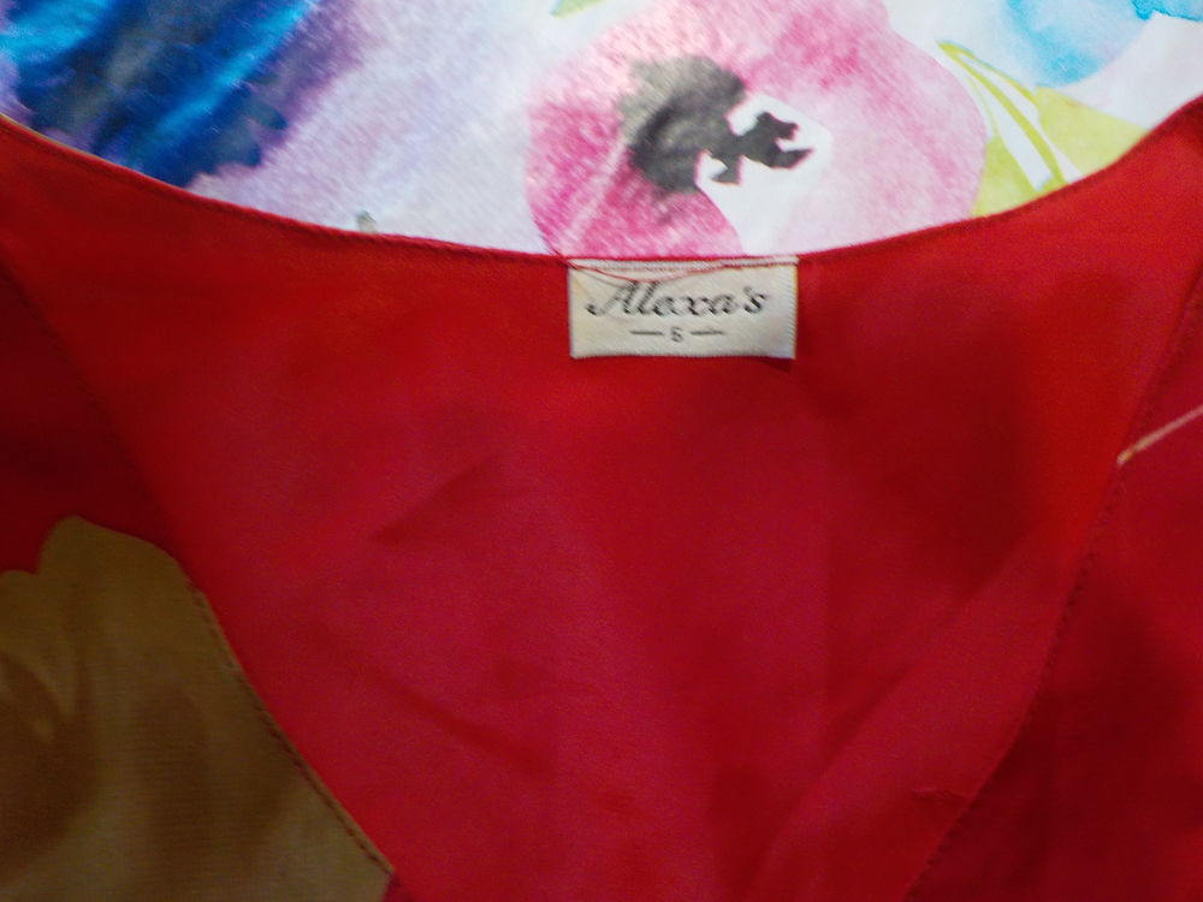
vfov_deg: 46.8
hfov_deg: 60.0
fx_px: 1043
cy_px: 451
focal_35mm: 30
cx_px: 602
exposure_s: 1/30
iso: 250
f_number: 3.3
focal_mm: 4.1
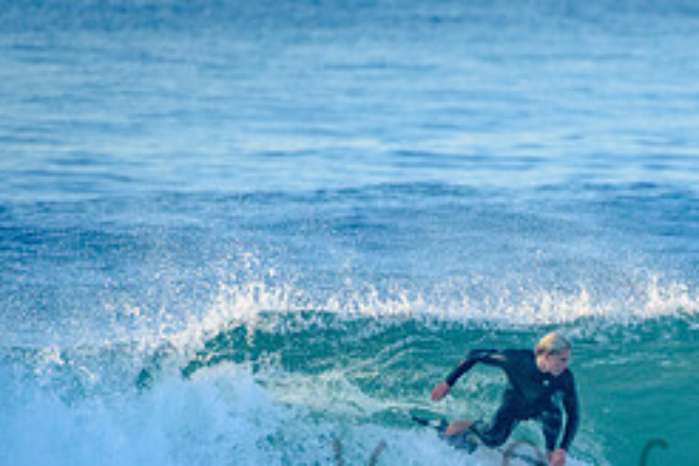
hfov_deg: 1.7
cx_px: 625
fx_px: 22890
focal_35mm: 1179
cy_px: 459
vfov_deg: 1.2
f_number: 5.6
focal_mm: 500
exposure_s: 1/2000
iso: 1000
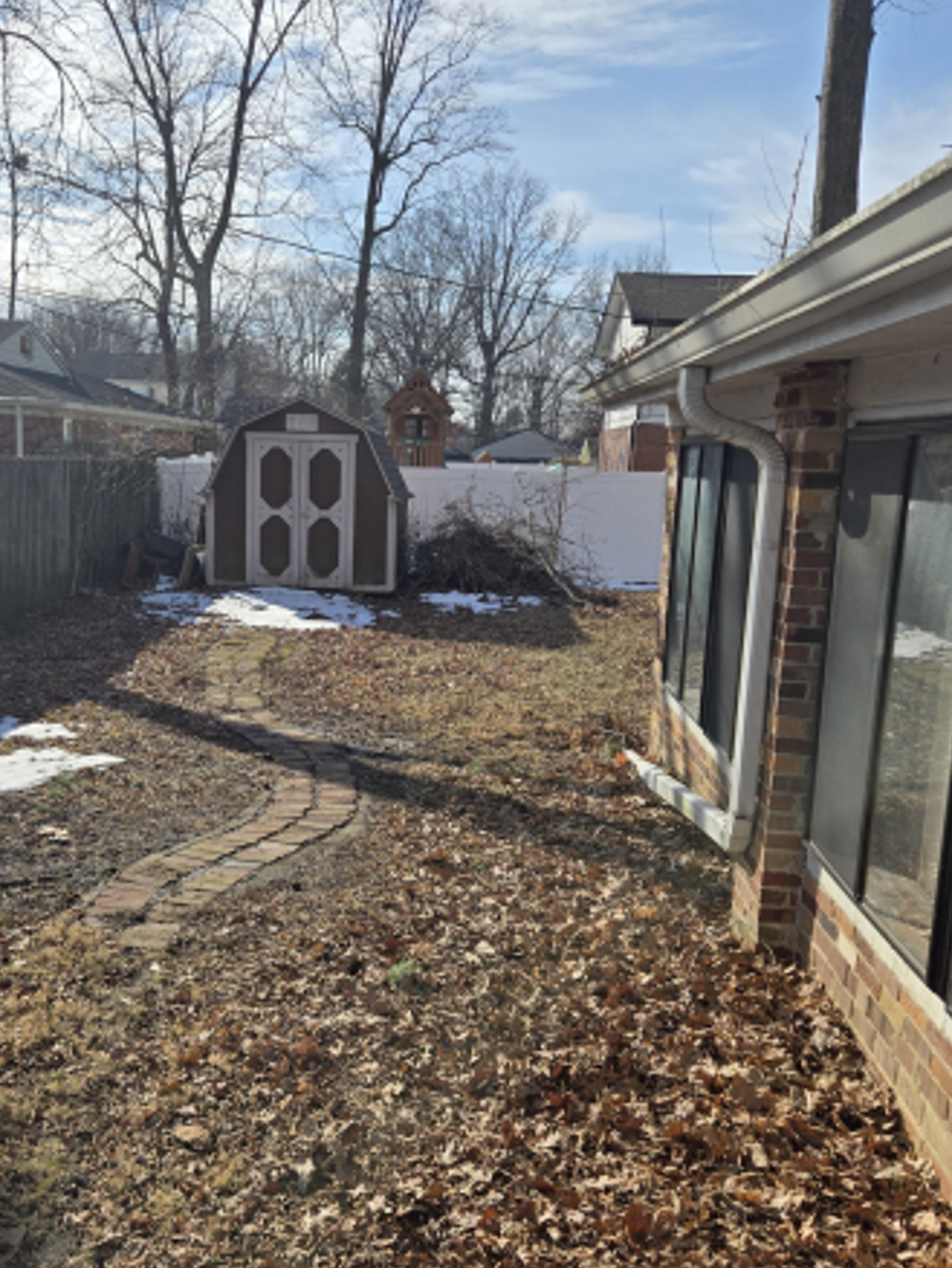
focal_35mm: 35
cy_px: 662
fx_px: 1282
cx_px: 339
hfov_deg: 40.4
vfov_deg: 52.6
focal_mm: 5.4
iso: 25
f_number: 1.8
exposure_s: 1/3300
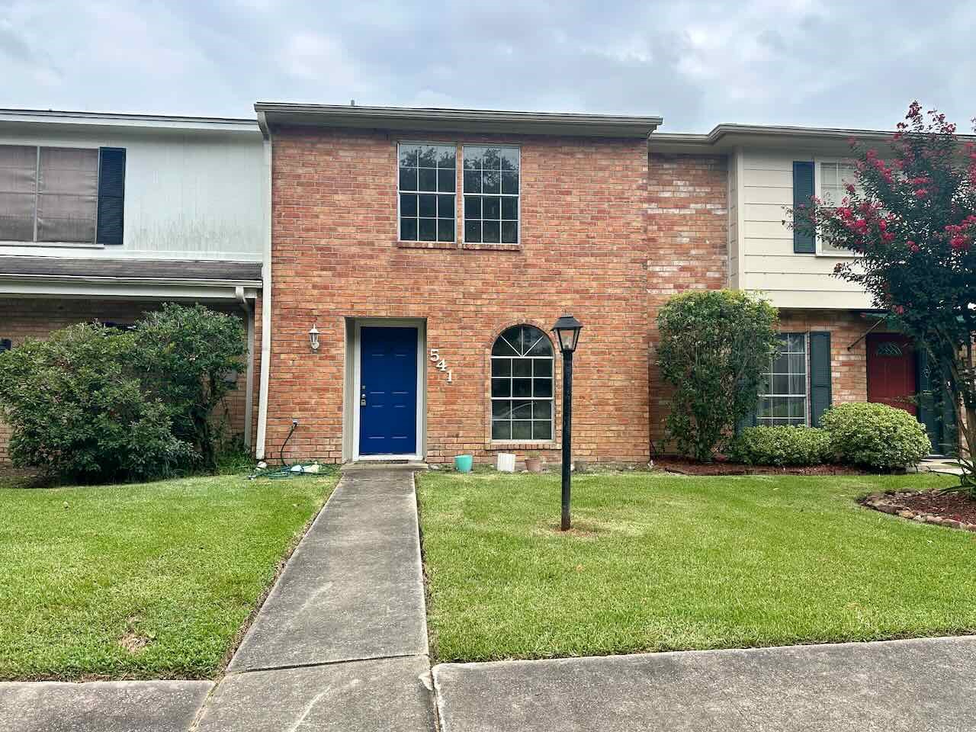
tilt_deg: +3.4
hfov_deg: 71.6
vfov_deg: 56.8
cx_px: 488
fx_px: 677
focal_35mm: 24
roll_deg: -0.7
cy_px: 366
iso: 80
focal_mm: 6.86
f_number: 1.78
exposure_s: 1/2469
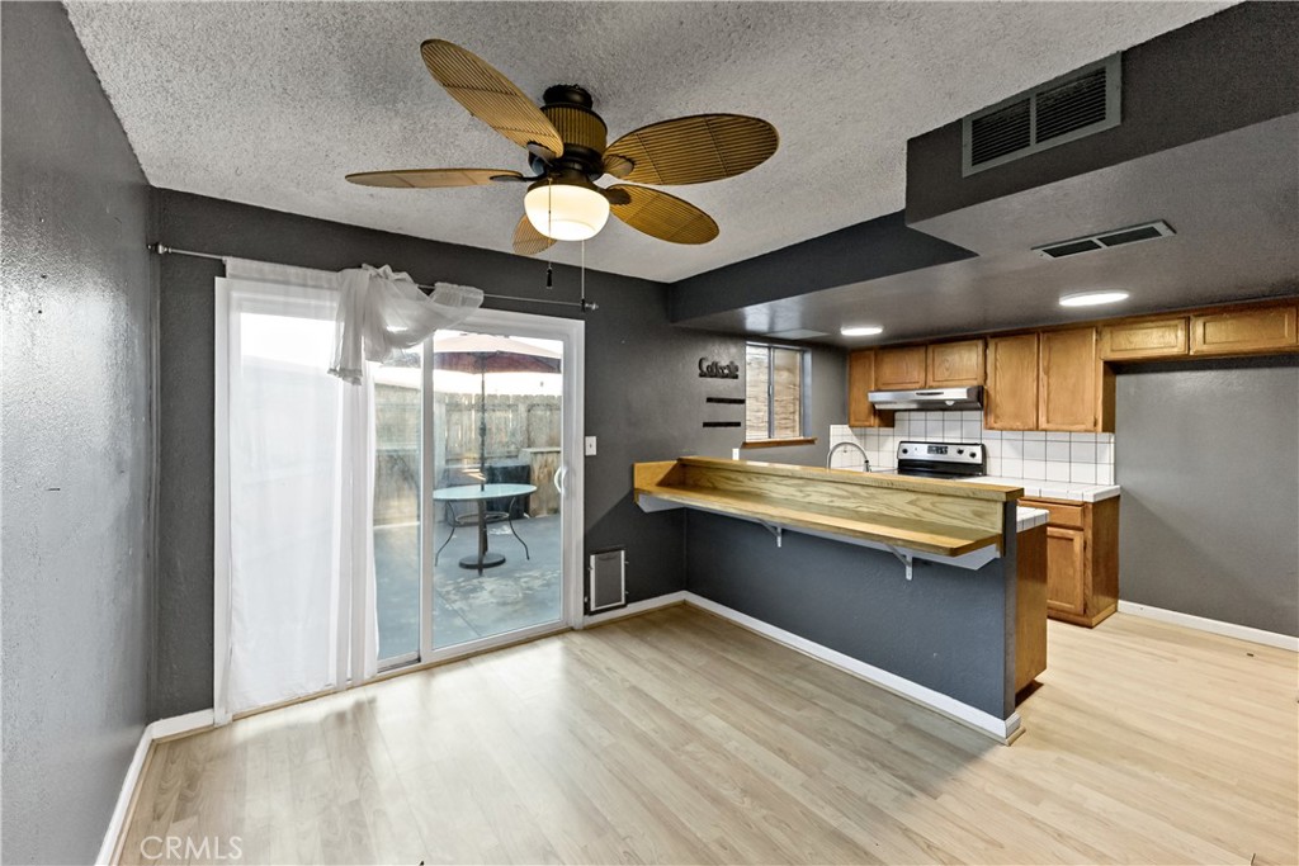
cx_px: 650
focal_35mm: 14
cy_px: 433
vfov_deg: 81.2
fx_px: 505
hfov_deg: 104.2
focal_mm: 14
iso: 1250
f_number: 3.2
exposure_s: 1/160
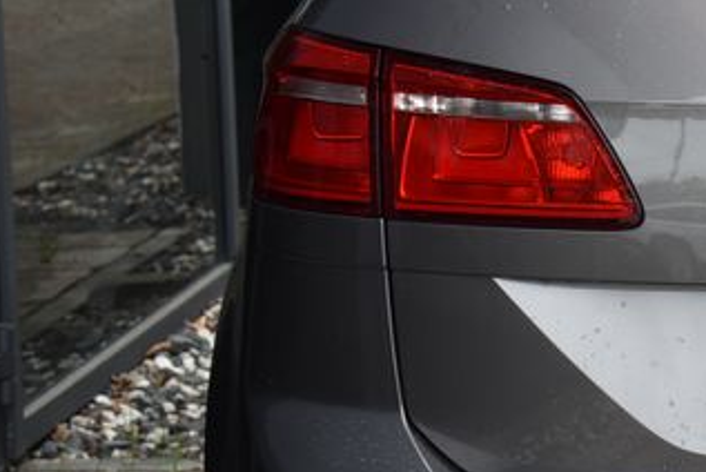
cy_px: 187
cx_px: 1002
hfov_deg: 12.7
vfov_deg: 8.9
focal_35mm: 155
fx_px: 3042
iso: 500
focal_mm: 48
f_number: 5.6
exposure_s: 1/125
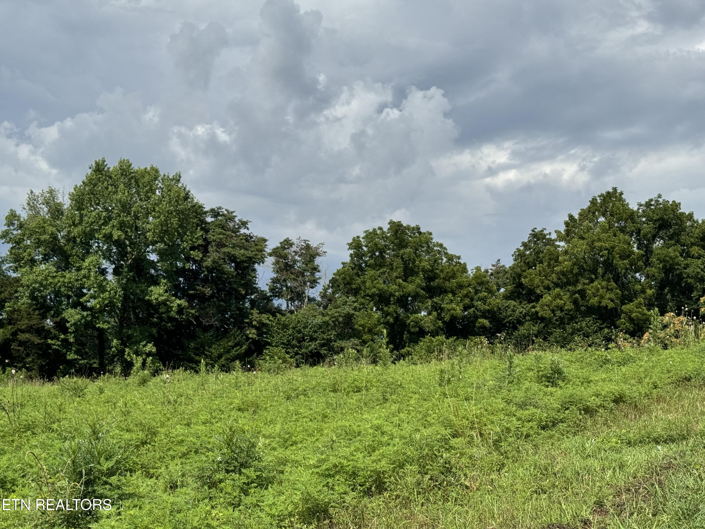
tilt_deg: +7.0
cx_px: 352
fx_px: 978
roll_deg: -2.9
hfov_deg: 39.7
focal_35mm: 48
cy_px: 264
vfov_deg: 30.3
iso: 80
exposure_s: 1/9009
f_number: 1.78
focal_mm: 6.76
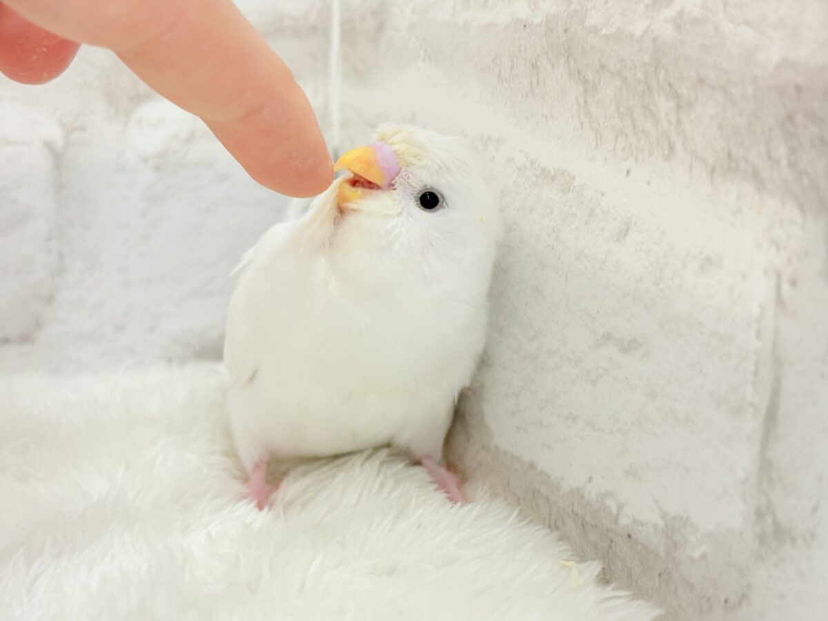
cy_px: 310
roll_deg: -0.1
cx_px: 414
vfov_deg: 28.0
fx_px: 1244
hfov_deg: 36.8
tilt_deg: -13.8
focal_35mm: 52
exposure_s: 1/100
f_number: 1.6
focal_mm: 5.96
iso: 80
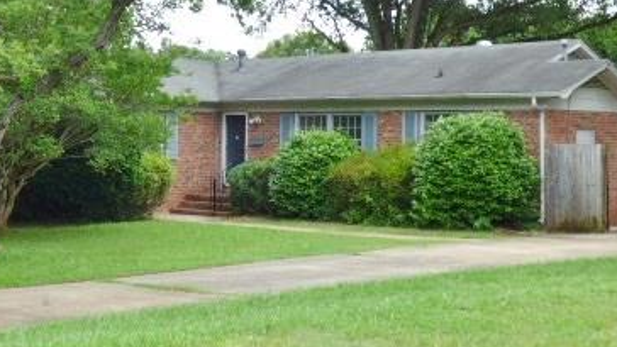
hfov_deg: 30.5
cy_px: 103
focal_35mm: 69
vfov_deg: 17.4
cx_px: 253
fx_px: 1129
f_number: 3.4
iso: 100
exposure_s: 1/200
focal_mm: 6.18
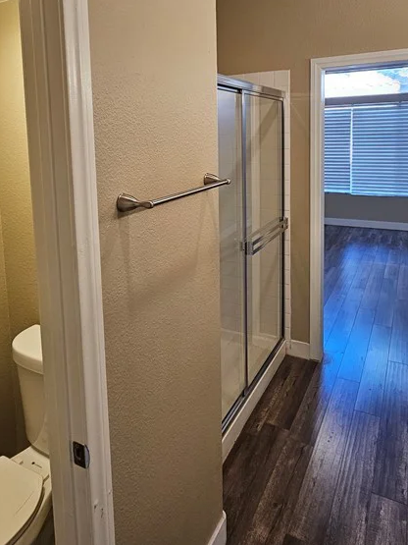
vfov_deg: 69.5
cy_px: 181
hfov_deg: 56.7
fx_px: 377
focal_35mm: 24
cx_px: 187
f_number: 2.2
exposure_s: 1/60
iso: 100
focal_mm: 2.2
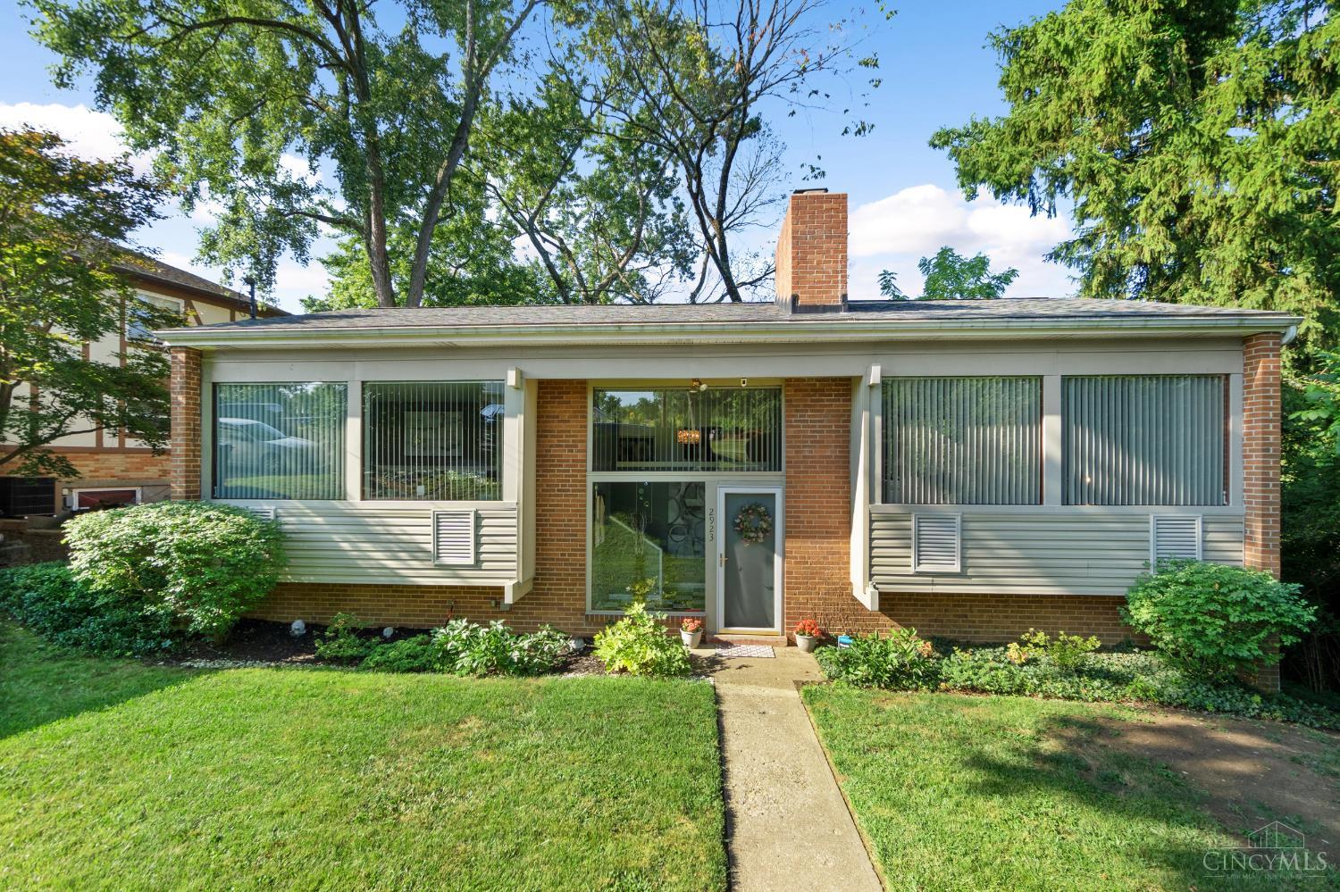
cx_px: 670
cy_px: 446
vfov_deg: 77.3
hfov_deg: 100.4
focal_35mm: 15
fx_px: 558
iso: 400
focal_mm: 10
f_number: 8
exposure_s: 1/60
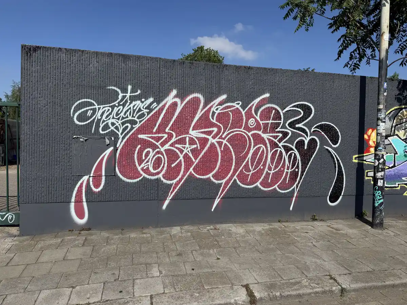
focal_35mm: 24
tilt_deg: -2.3
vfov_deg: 56.8
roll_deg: -0.2
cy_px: 152
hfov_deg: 71.6
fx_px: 282
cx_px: 204
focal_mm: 6.76
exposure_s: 1/7353
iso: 80
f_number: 1.78
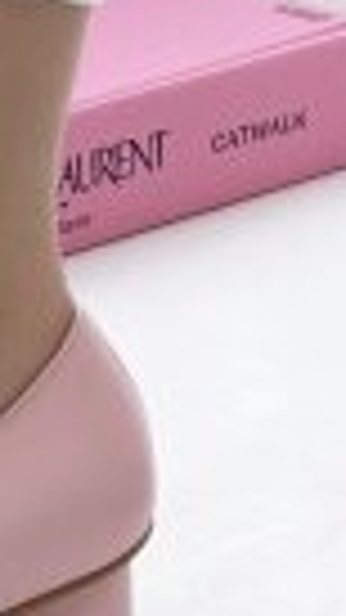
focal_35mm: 198
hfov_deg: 6.0
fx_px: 3231
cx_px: -342
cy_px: 166
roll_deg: +0.0
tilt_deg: -20.1
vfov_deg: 10.9
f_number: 2
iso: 20
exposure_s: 1/122
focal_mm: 6
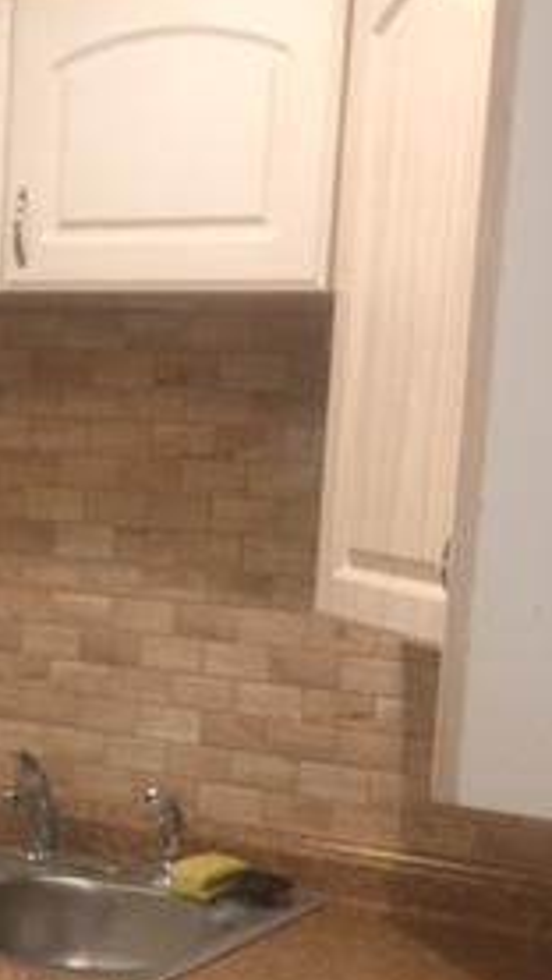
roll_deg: -2.7
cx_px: -96
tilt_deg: -7.2
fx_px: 1898
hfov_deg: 16.0
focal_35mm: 73
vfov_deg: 28.7
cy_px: 662
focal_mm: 4.15
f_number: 2.2
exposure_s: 1/15
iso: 40
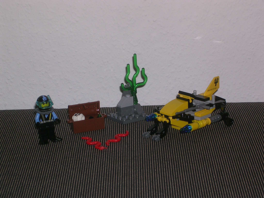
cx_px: 132
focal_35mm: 115
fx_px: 877
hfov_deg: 17.1
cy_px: 99
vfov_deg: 12.9
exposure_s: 1/60.1
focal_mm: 17.4
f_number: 4.9
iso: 50
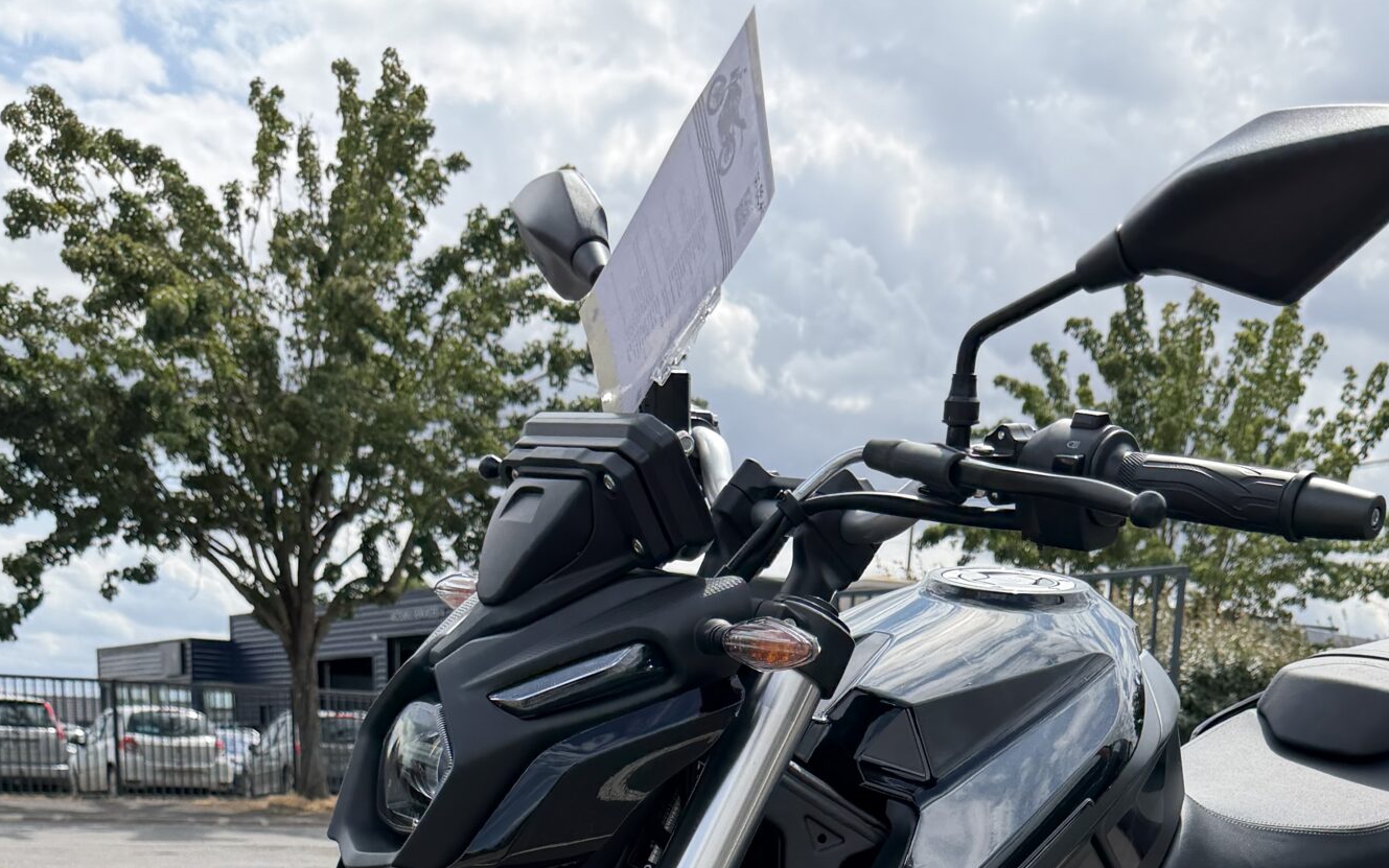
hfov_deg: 41.0
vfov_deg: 22.8
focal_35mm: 49
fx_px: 1855
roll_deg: -1.7
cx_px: 788
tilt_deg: -12.0
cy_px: 1201
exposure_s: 1/4167
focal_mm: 6.76
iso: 100
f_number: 1.78
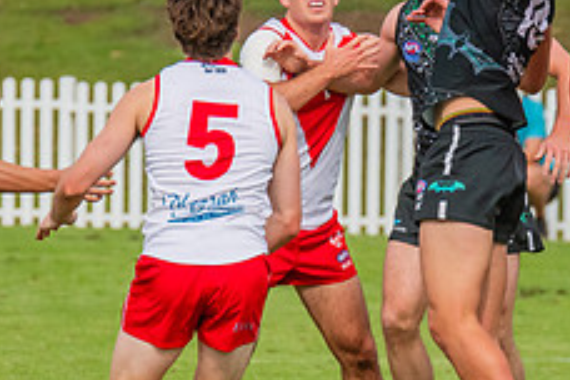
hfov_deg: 1.4
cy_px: 60
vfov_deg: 0.9
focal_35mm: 1475
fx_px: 23352
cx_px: 516
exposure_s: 1/1600
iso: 800
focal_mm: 420
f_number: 9
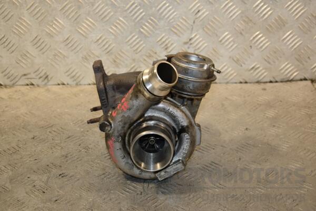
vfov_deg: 18.9
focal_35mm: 72
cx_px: 158
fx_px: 632
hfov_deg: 28.1
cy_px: 106
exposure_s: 1/200
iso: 800
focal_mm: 48
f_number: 5.6
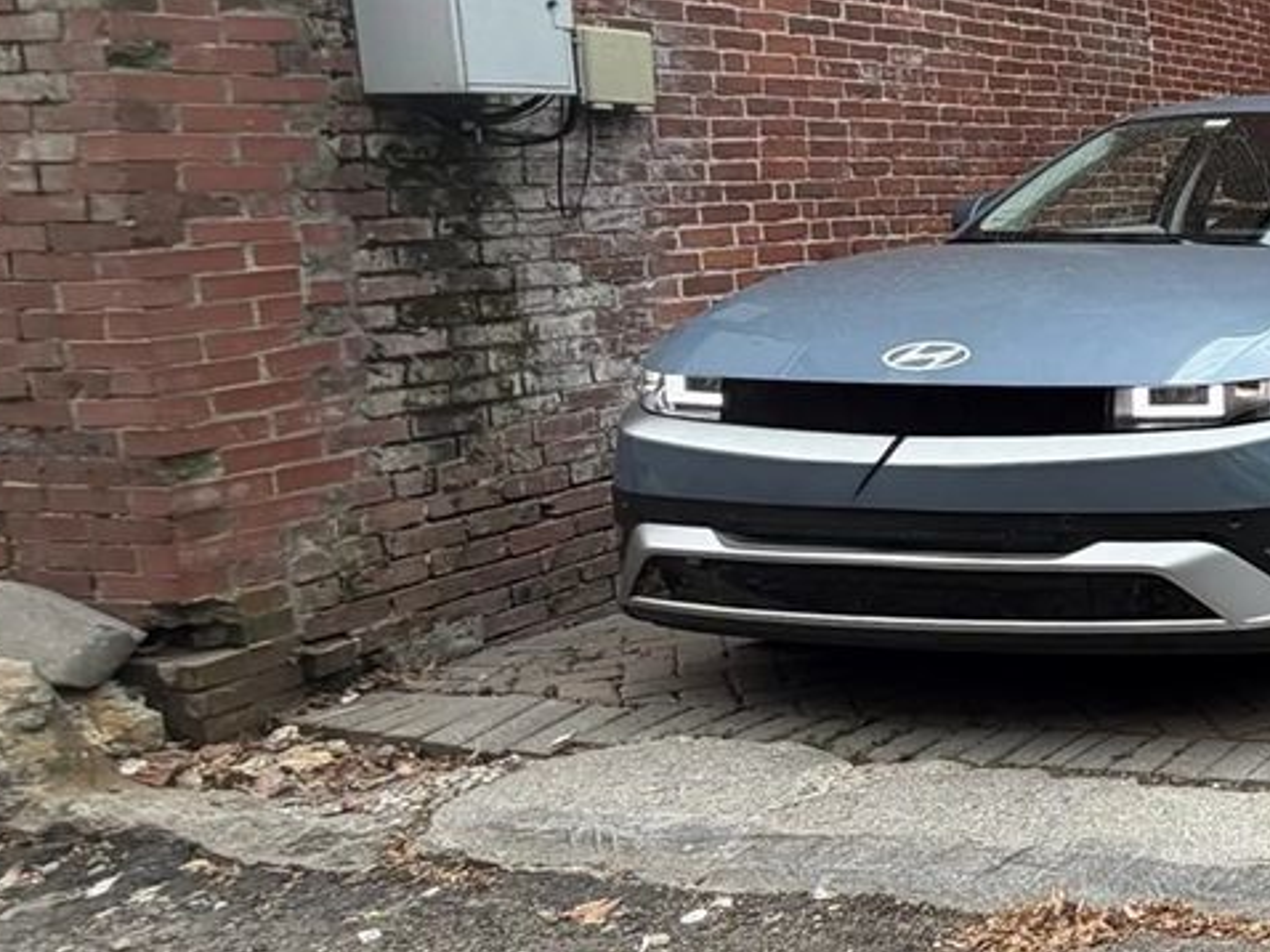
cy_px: -24
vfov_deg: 40.3
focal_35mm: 30
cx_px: 1320
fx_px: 1100
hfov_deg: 47.6
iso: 40
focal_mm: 2.22
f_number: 2.2
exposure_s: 1/189
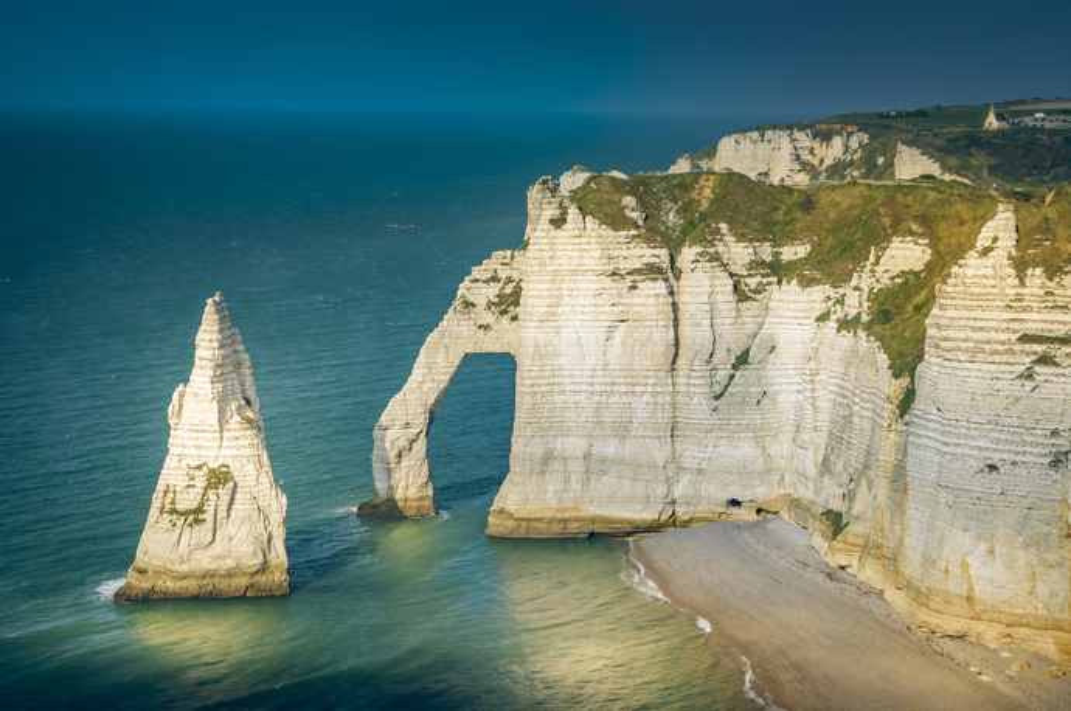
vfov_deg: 19.7
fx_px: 2050
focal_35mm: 69
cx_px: 536
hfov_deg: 29.3
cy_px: 356
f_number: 8
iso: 200
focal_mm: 46
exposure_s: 1/250
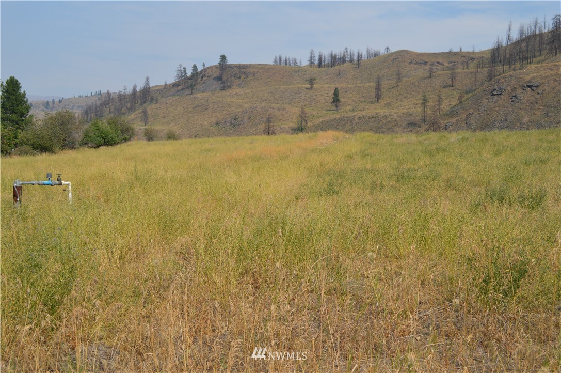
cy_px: 186
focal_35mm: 39
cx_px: 280
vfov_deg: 34.1
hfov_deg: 49.6
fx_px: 607
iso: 100
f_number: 8
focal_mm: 26
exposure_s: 1/250
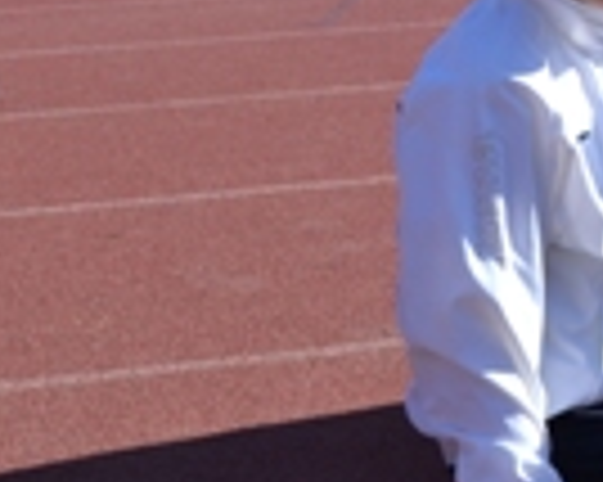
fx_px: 2443
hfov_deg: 13.2
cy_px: 65
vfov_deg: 11.2
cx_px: 945
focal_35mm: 137
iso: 100
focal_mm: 26
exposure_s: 1/200
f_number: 7.1
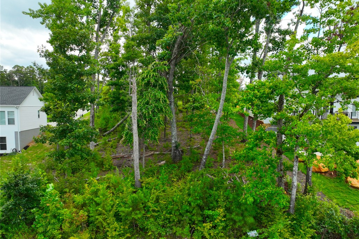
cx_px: 180
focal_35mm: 25
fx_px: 249
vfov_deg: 51.2
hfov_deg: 71.5
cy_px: 128
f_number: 2.8
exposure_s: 1/160
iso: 220
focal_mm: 12.29
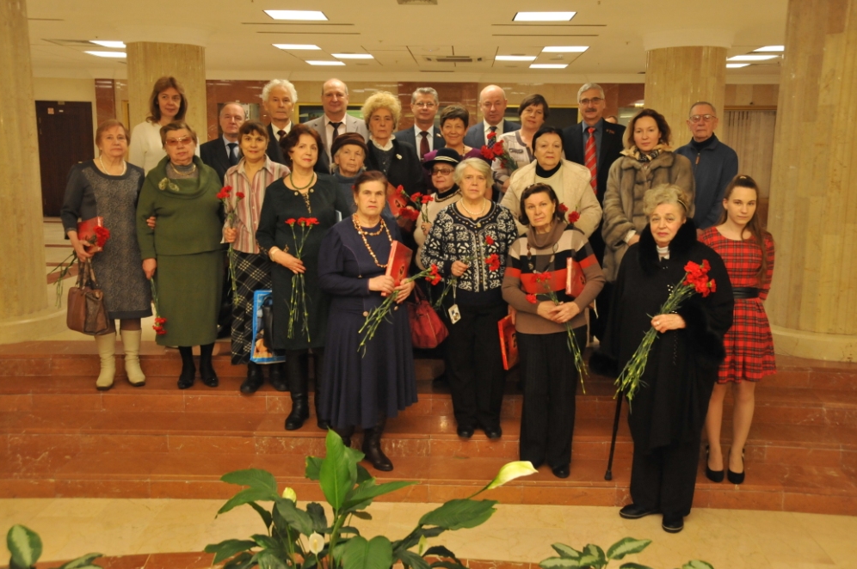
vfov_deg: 36.8
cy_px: 279
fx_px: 856
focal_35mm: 36
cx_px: 426
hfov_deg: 53.2
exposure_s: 1/160
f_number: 8
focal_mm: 35
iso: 3200
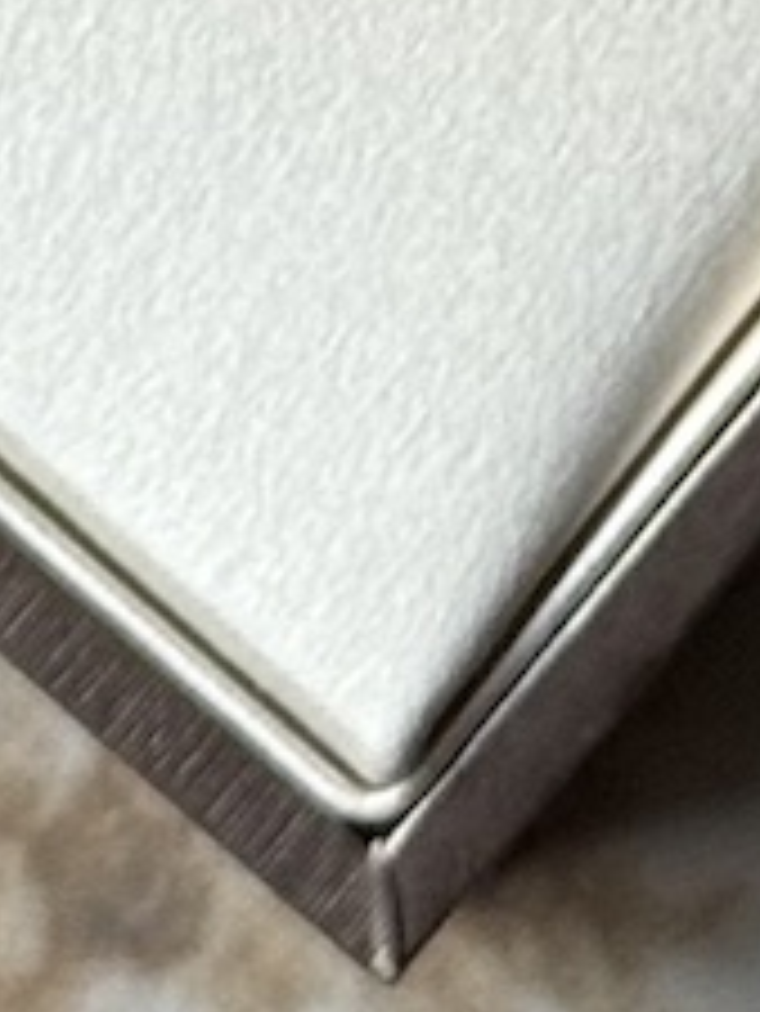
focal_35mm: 341
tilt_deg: -87.2
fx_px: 9973
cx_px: 315
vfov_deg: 5.4
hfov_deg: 4.4
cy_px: -2316
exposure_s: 1/60
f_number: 1.78
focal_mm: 6.76
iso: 160
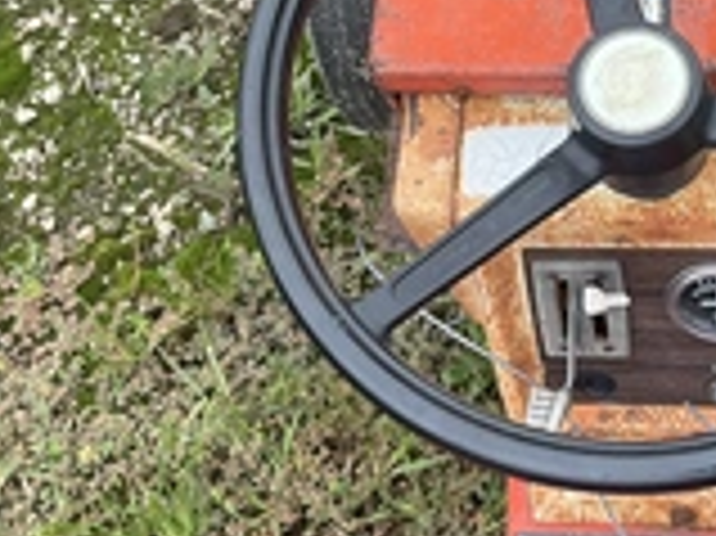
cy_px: -45
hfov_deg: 26.2
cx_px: 572
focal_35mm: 73
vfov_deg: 19.3
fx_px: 1509
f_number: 1.8
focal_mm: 3
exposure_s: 1/168
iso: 20
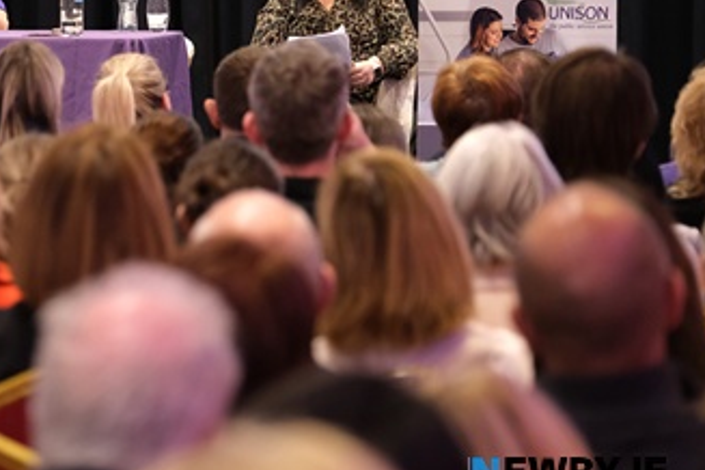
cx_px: 67
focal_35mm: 222
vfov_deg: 6.2
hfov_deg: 9.2
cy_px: 99
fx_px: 4347
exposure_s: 1/45
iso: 3200
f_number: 2.8
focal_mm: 80.4
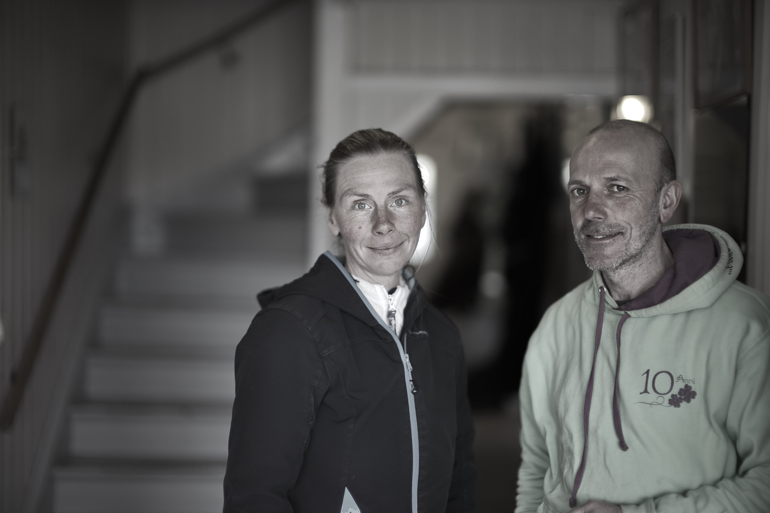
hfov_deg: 39.6
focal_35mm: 50
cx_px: 385
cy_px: 256
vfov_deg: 27.0
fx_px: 1069
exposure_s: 1/80
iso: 100
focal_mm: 50
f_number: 1.4
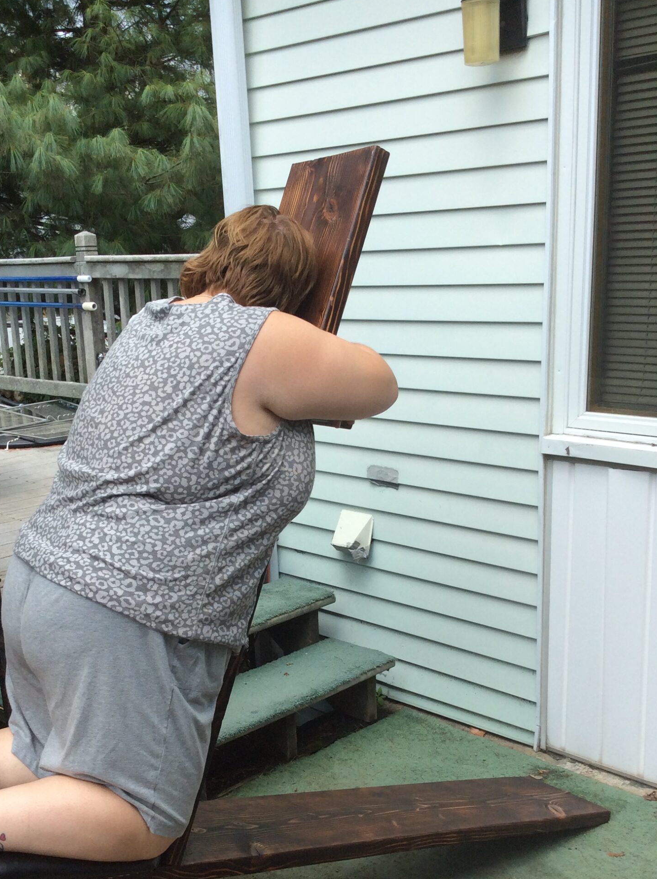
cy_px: 551
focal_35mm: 44
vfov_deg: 42.7
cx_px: 294
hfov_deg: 32.8
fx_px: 1116
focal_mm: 3.3
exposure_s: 1/665
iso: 32
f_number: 2.4
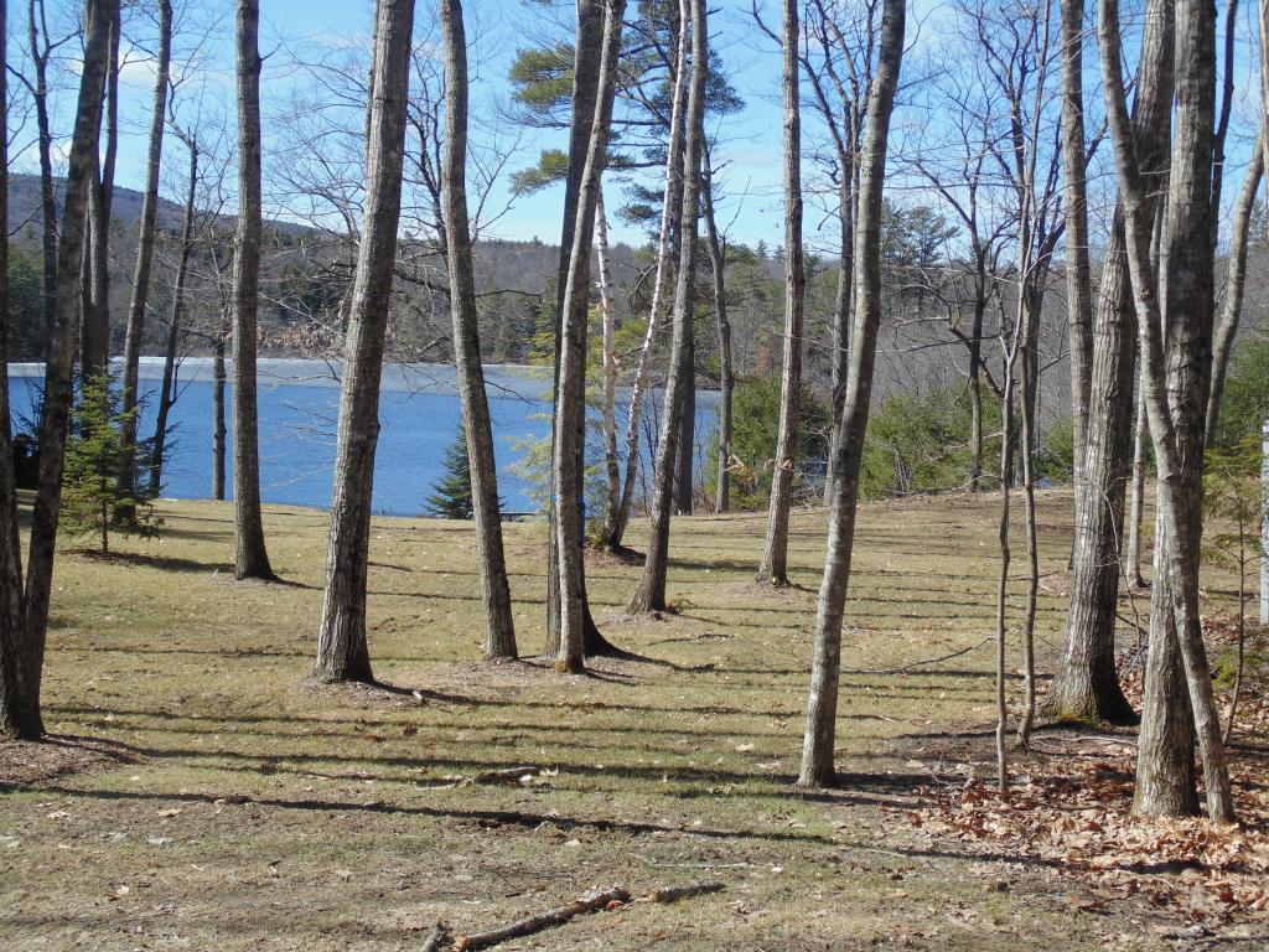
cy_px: 476
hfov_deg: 36.2
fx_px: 1943
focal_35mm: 53
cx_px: 634
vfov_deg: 27.5
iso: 80
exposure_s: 1/500
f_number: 3.9
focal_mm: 9.5
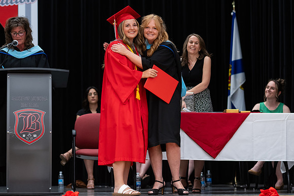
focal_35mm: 120
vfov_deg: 11.4
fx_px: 981
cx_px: 147
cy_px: 85
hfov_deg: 17.0
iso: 1000
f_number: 2.8
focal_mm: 85
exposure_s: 1/200
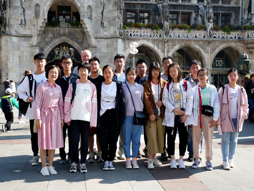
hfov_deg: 41.2
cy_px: 96
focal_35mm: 46
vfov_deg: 31.6
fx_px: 338
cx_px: 127
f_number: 7.1
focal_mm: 23
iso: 200
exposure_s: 1/200
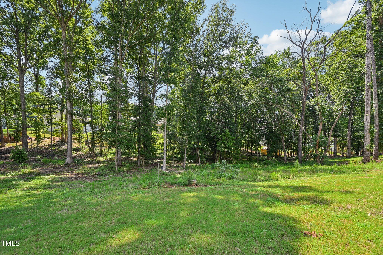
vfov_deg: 81.2
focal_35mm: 14
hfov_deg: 104.3
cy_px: 128
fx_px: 149
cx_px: 192
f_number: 8
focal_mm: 14
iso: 100
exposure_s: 1/80
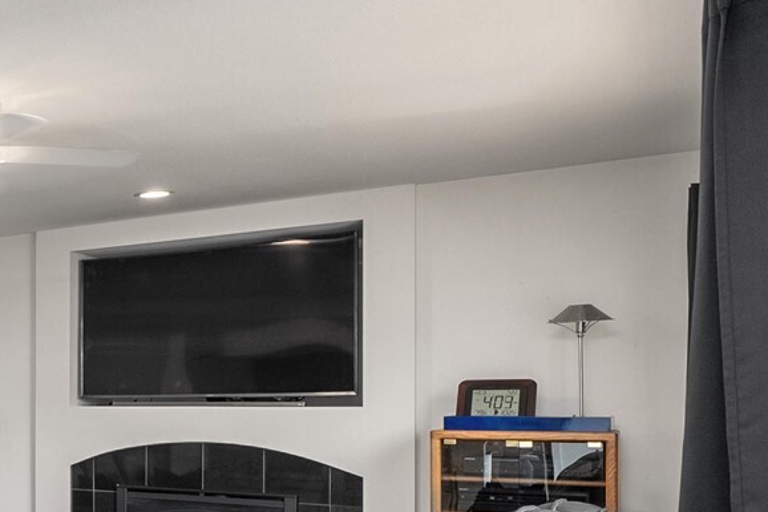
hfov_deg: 31.8
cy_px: 415
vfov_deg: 29.7
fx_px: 938
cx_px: -270
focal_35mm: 44
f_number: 7.1
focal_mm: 15
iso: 1000
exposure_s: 1/8
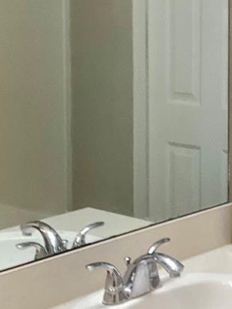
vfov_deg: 20.6
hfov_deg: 15.2
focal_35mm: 95
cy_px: 102
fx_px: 849
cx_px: 249
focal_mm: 3.3
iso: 125
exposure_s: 1/50
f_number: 2.4
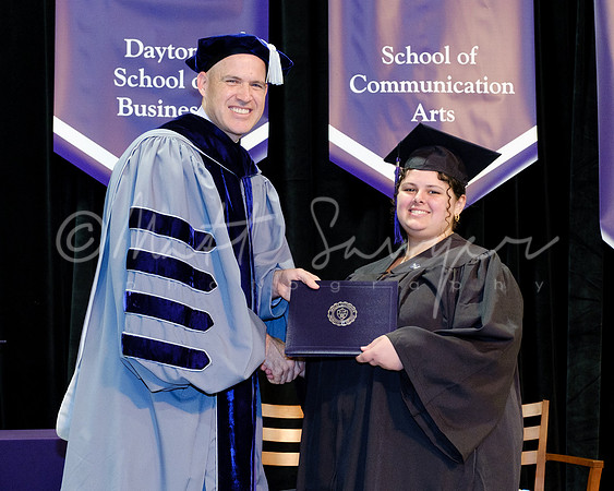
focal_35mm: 64
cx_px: 319
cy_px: 313
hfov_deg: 29.4
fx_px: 1171
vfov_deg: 23.6
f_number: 4
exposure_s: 1/125
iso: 1600
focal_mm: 27.4
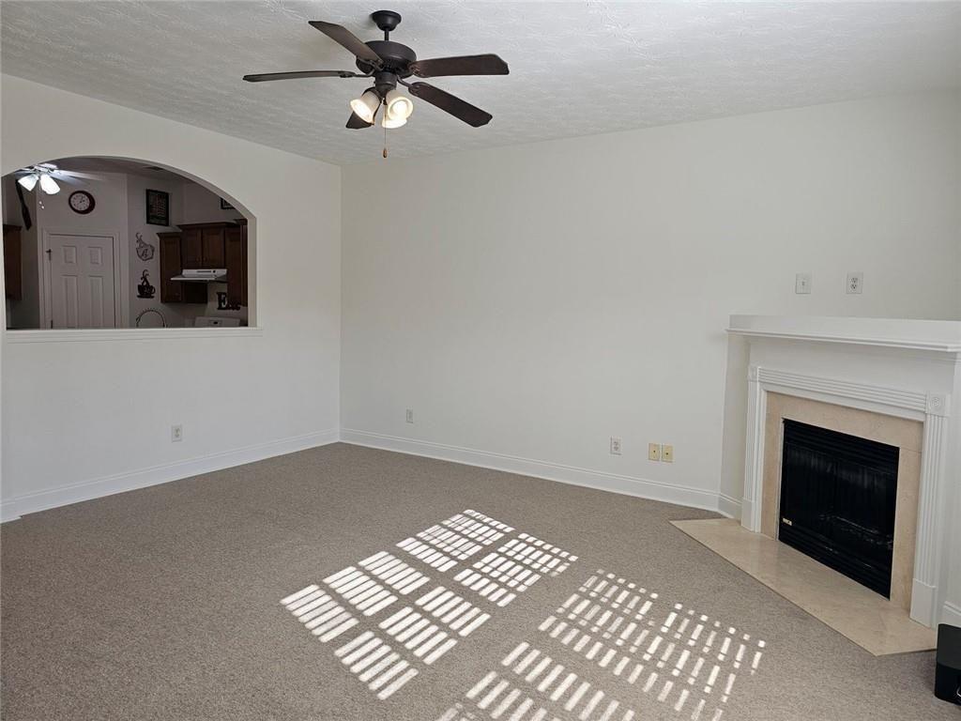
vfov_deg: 58.9
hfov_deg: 73.9
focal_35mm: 23
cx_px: 480
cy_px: 360
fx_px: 639
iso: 64
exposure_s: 1/120
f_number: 1.7
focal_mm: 6.3
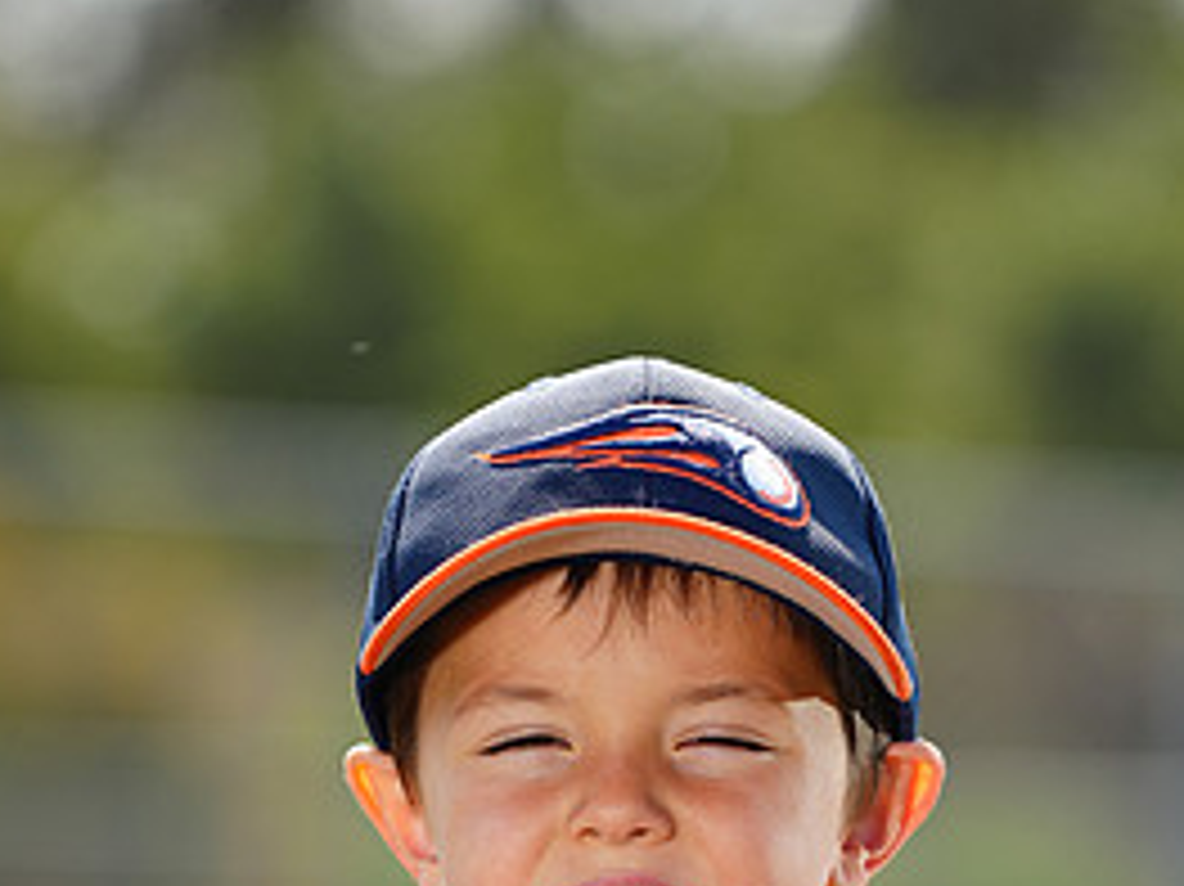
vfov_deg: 3.5
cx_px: 678
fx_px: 14496
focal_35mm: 424
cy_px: 1102
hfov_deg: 4.7
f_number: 4
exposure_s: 1/250
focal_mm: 200
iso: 50
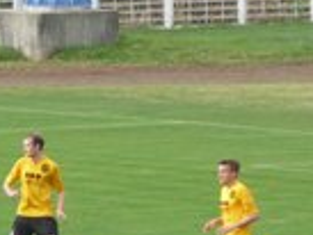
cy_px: 214
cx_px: -278
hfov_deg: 3.0
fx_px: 5973
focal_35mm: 660
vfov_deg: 2.3
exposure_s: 1/160
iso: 100
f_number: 4.8
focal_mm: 29.1
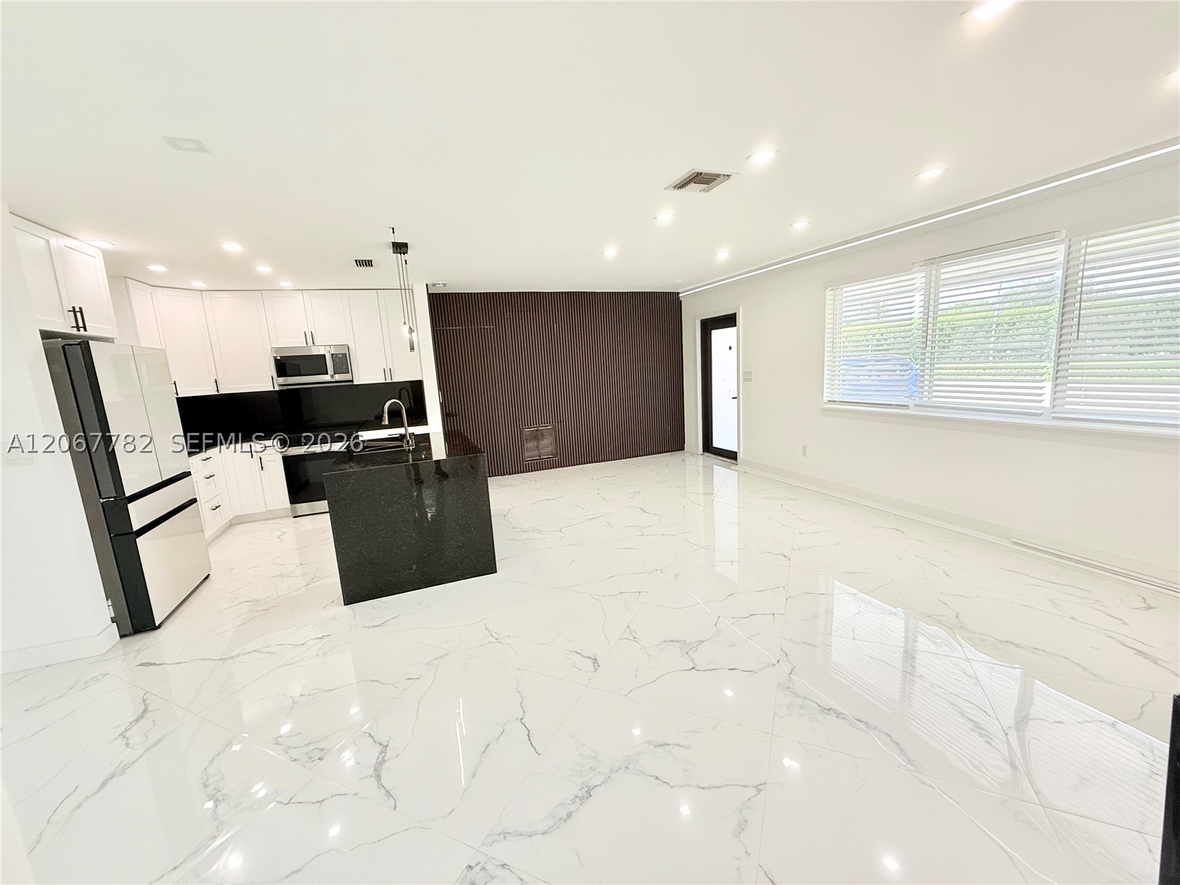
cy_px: 442
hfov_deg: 102.1
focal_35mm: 14
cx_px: 590
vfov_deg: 85.7
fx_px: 477
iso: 80
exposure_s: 1/99
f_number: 2.2
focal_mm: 2.22
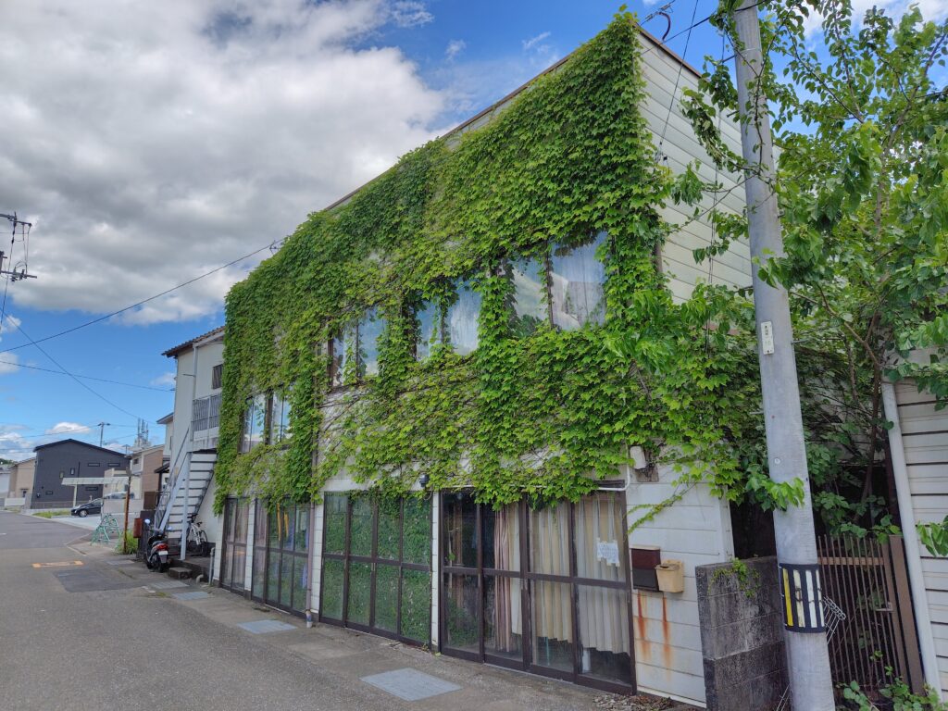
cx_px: 474
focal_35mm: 23
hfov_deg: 73.9
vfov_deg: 58.9
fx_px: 630
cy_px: 356
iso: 50
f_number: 1.9
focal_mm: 5.6
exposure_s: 1/1352
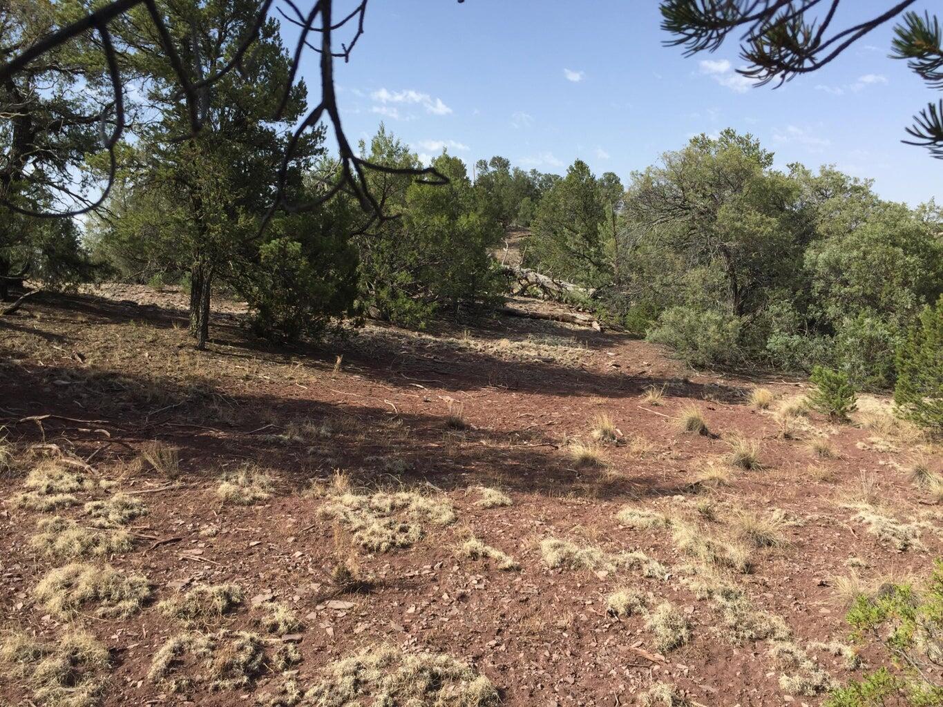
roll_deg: +4.2
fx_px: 790
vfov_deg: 48.2
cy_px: 354
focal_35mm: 29
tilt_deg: -4.2
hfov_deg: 61.7
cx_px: 472
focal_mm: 4.15
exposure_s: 1/1412
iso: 32
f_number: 2.2
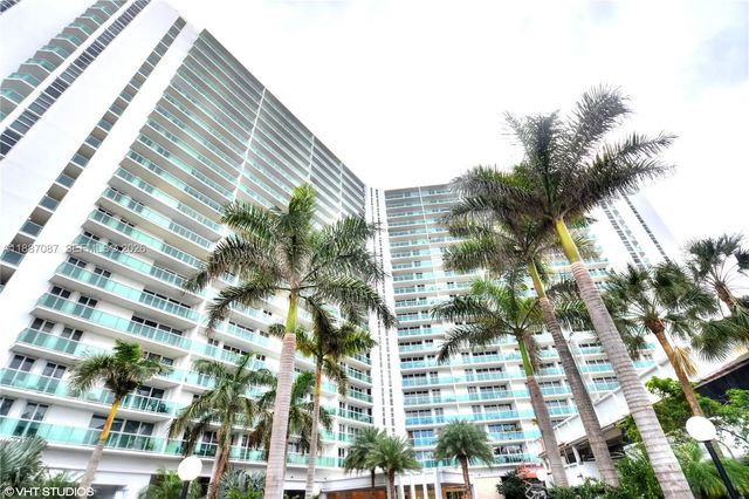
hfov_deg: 96.8
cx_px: 374
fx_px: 333
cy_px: 250
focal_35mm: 16
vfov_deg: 73.7
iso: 100
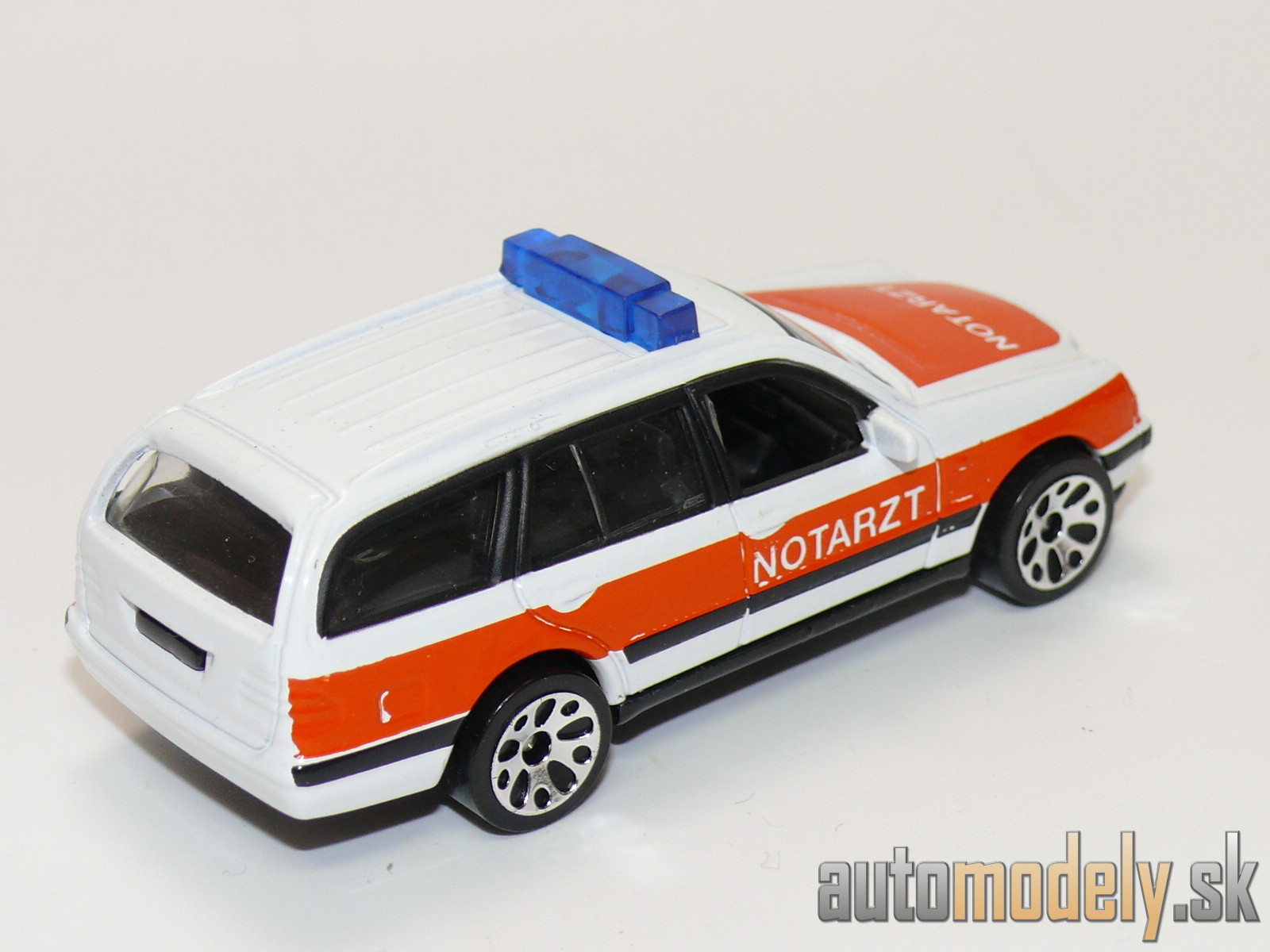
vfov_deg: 13.7
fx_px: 3962
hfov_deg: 18.2
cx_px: 635
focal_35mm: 108
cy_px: 476
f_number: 4
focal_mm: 13.8
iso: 100
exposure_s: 1/30
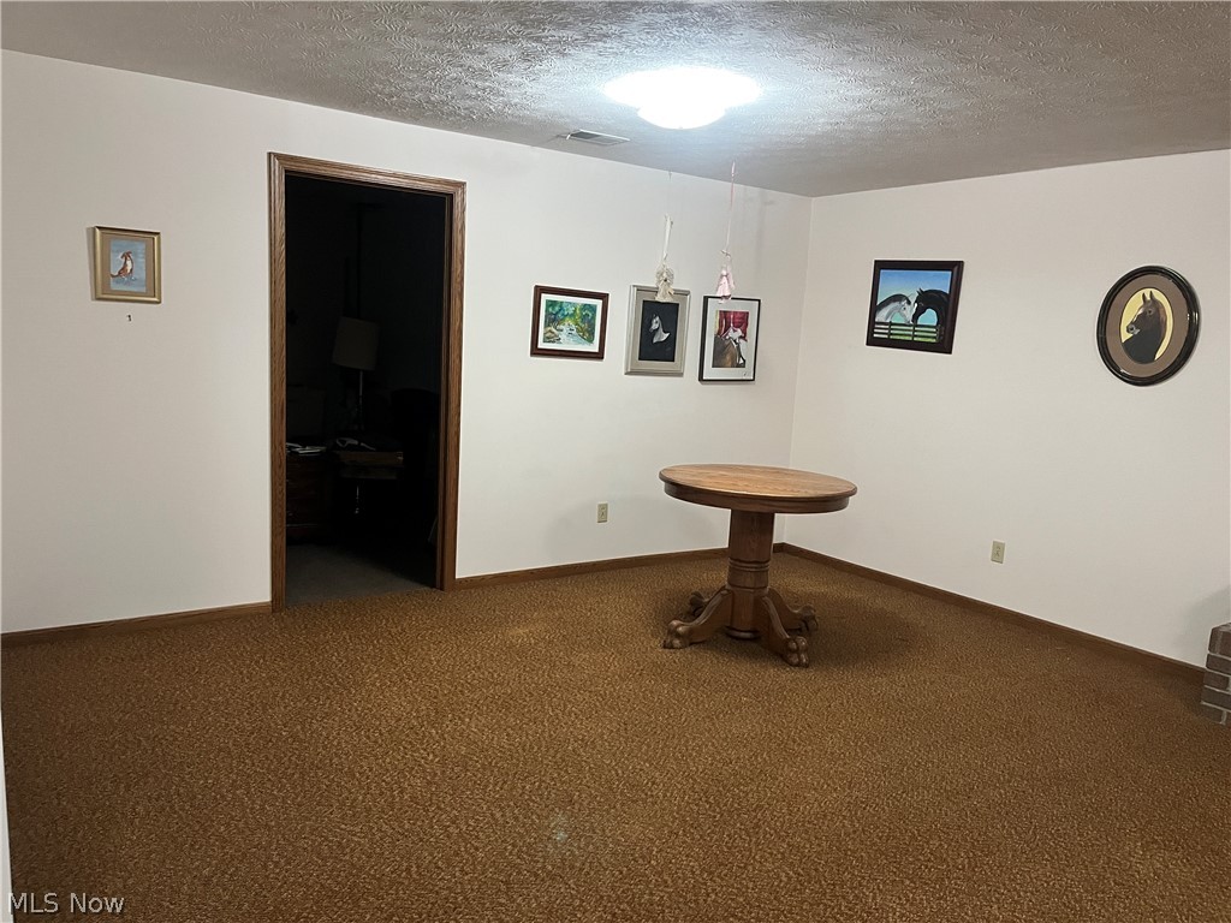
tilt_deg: -8.4
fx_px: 925
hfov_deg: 67.3
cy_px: 462
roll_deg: -3.0
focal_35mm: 26
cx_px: 616
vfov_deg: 53.1
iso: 400
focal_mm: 5.1
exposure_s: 1/40
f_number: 1.6
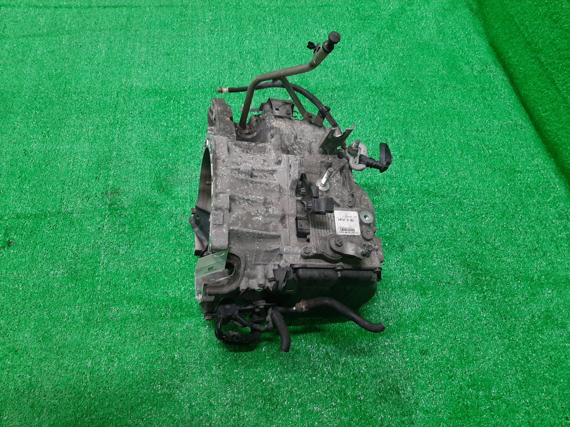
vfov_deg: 53.1
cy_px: 214
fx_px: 428
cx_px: 285
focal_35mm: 26
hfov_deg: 67.3
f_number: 1.7
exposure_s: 1/50
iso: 101
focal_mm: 3.93
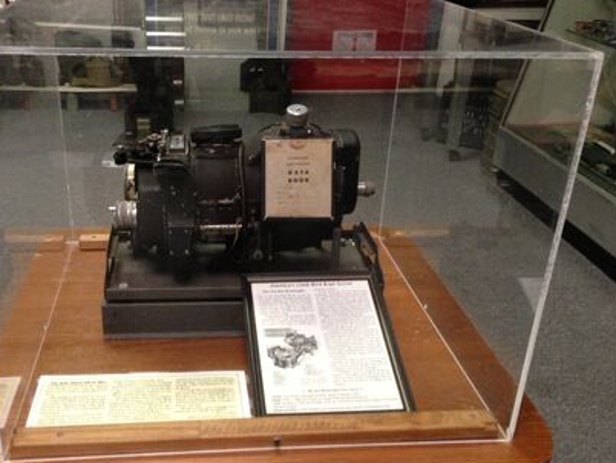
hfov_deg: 45.5
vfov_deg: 35.1
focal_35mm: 41
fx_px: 730
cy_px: 264
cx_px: 248
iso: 320
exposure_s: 1/20
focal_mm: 4.13
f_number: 2.4
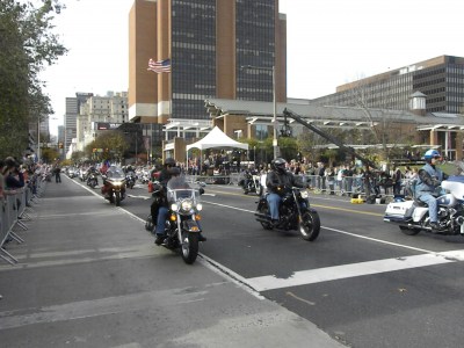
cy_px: 174
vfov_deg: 42.9
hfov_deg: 55.4
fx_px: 442
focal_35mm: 33
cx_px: 232
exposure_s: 1/620
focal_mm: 5.9
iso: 640
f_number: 8
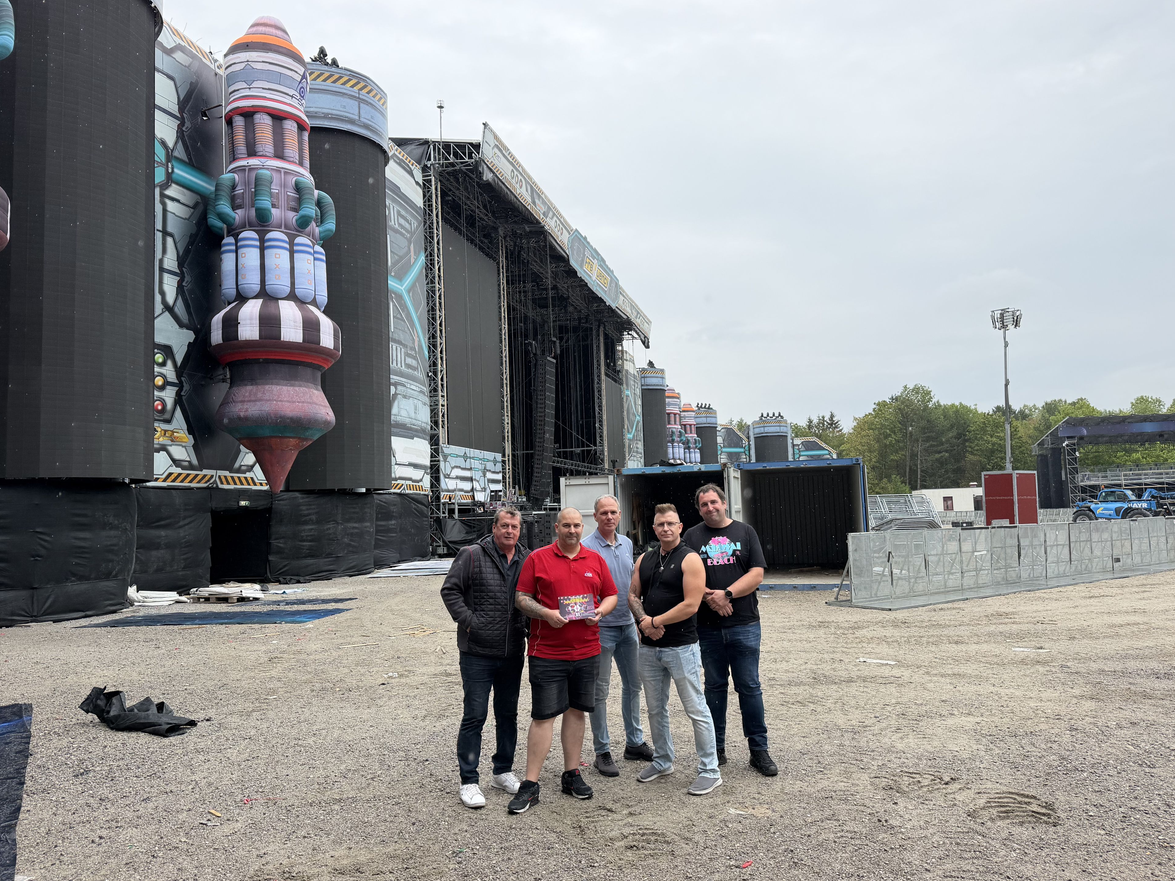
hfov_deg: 69.4
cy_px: 433
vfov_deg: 54.9
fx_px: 849
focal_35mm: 25
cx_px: 604
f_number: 1.78
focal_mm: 6.76
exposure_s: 1/2110
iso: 80
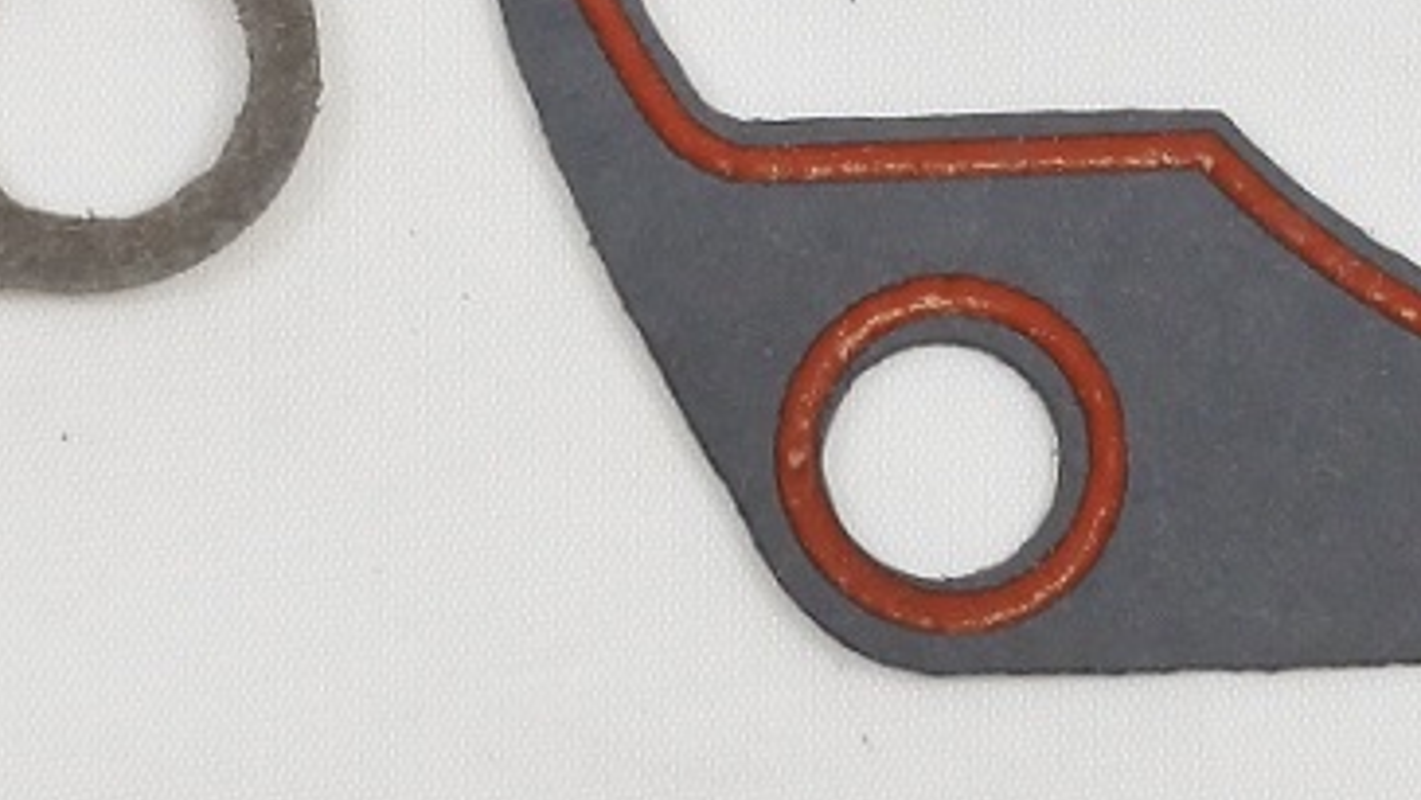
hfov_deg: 11.9
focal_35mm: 181
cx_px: 671
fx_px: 6822
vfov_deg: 6.5
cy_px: -779
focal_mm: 15.3
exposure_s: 1/125
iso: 400
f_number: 4.2
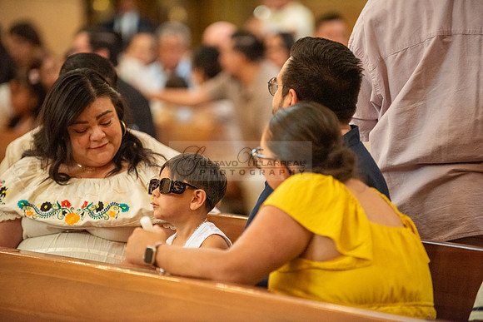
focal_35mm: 200
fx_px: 2684
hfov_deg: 10.3
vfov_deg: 6.9
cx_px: 242
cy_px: 161
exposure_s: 1/160
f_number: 2.8
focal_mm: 200
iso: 2000
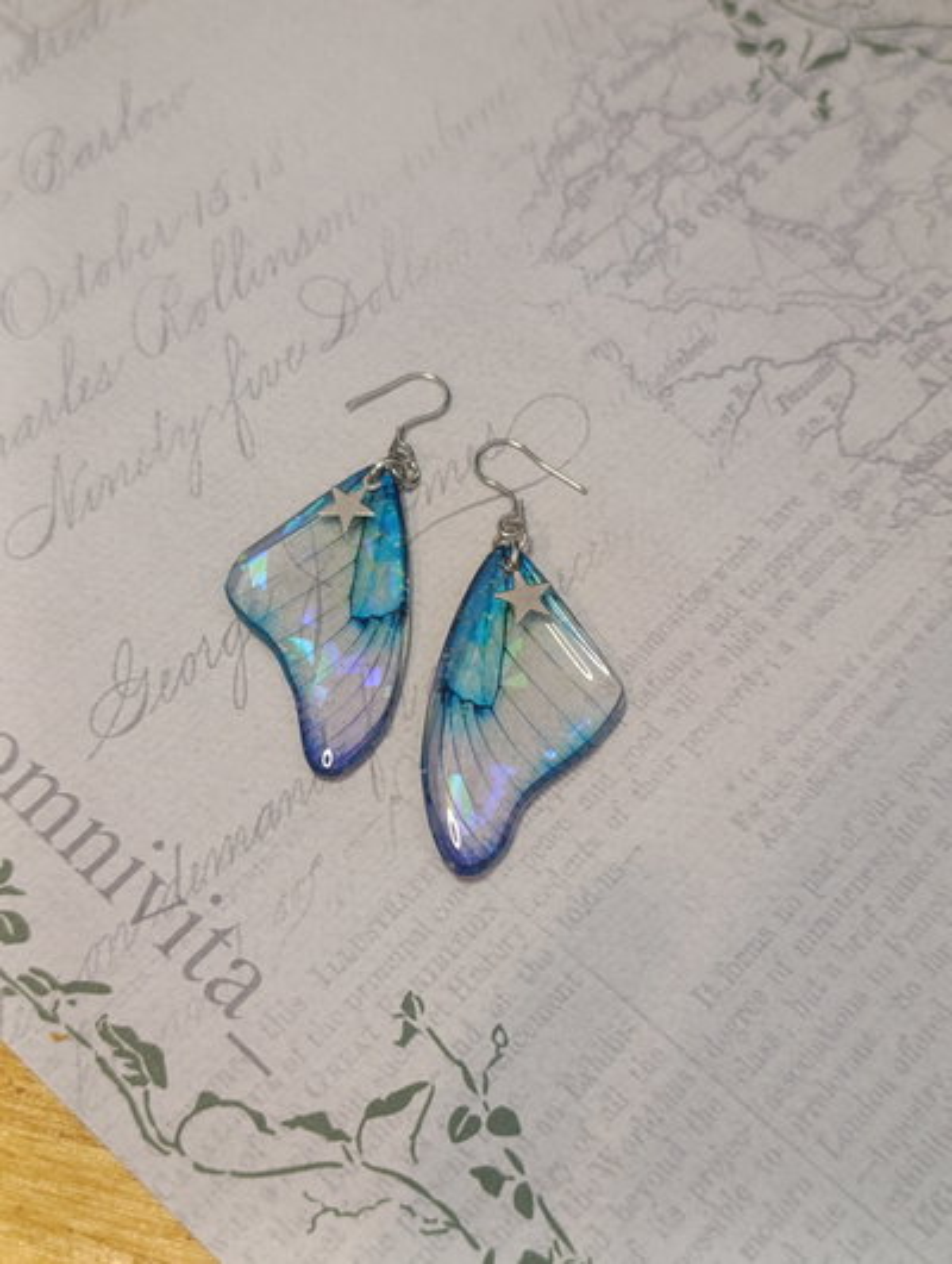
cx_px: 476
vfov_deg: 73.8
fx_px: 841
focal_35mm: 23
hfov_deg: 59.0
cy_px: 632
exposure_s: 1/100
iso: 1000
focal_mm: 6.14
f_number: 1.6
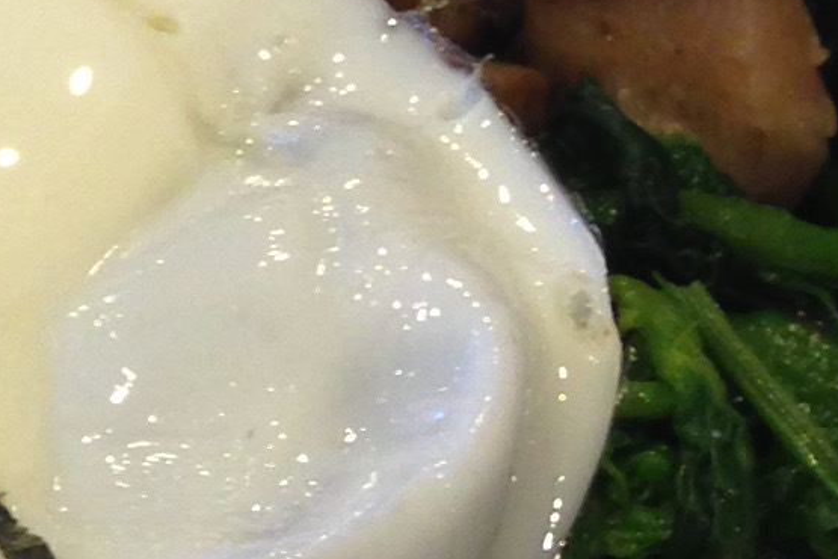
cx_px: -559
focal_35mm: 202
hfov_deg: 9.8
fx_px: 4702
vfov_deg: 6.8
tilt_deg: -47.8
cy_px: 561
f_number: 2.4
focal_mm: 4.12
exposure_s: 1/20
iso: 80
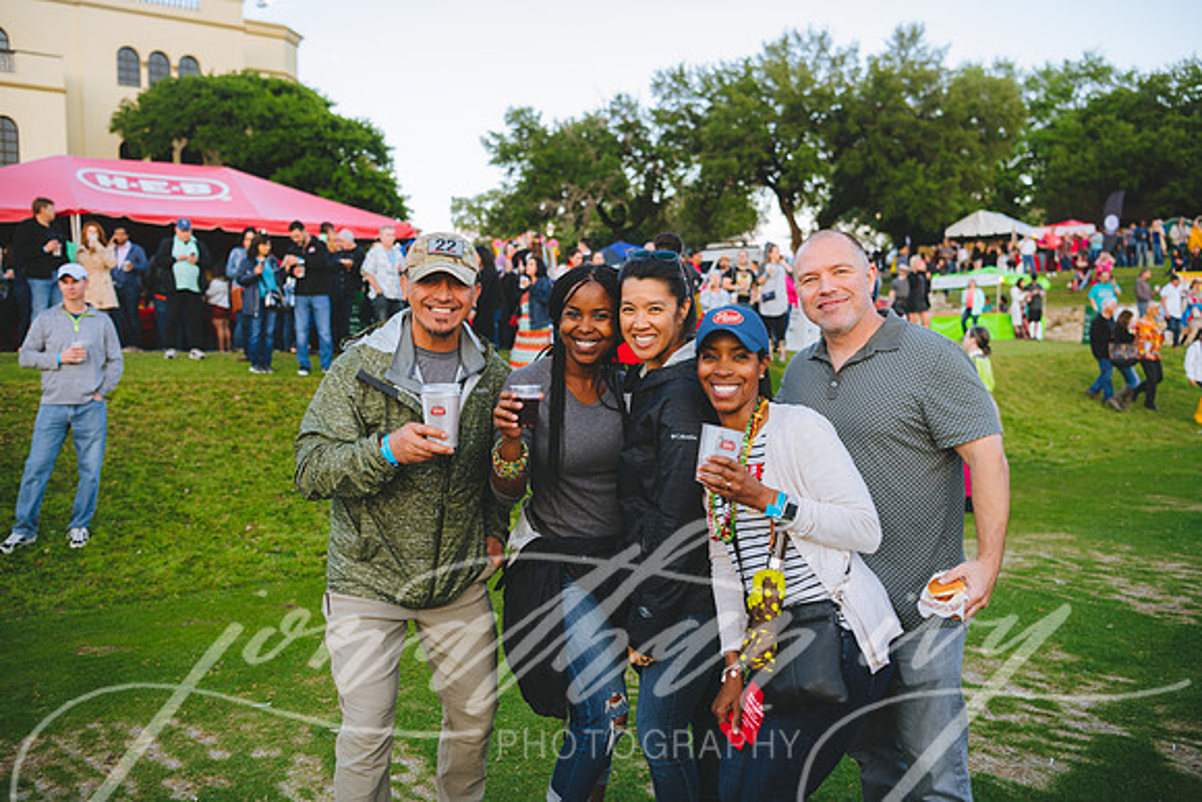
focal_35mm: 34
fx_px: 1135
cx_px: 601
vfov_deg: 38.9
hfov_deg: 55.8
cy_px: 401
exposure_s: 1/160
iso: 200
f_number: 3.5
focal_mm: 34
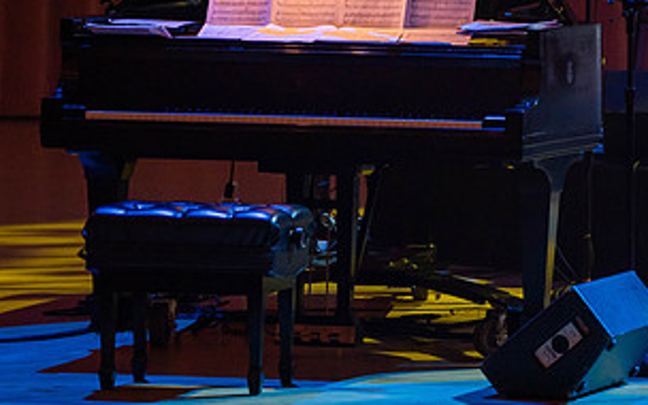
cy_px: 5
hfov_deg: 5.8
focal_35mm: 364
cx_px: 458
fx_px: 6428
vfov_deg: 3.6
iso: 2500
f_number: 5.6
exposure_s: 1/200
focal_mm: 187
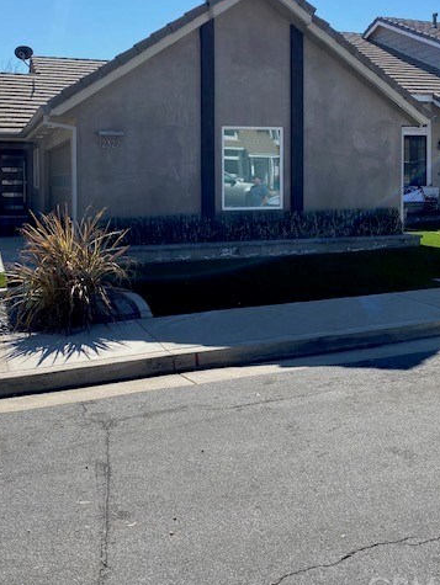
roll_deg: +0.7
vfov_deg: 51.8
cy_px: 206
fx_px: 592
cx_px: 171
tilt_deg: -0.8
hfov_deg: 40.5
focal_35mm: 35
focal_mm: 4.25
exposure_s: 1/2967
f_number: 1.8
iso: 32
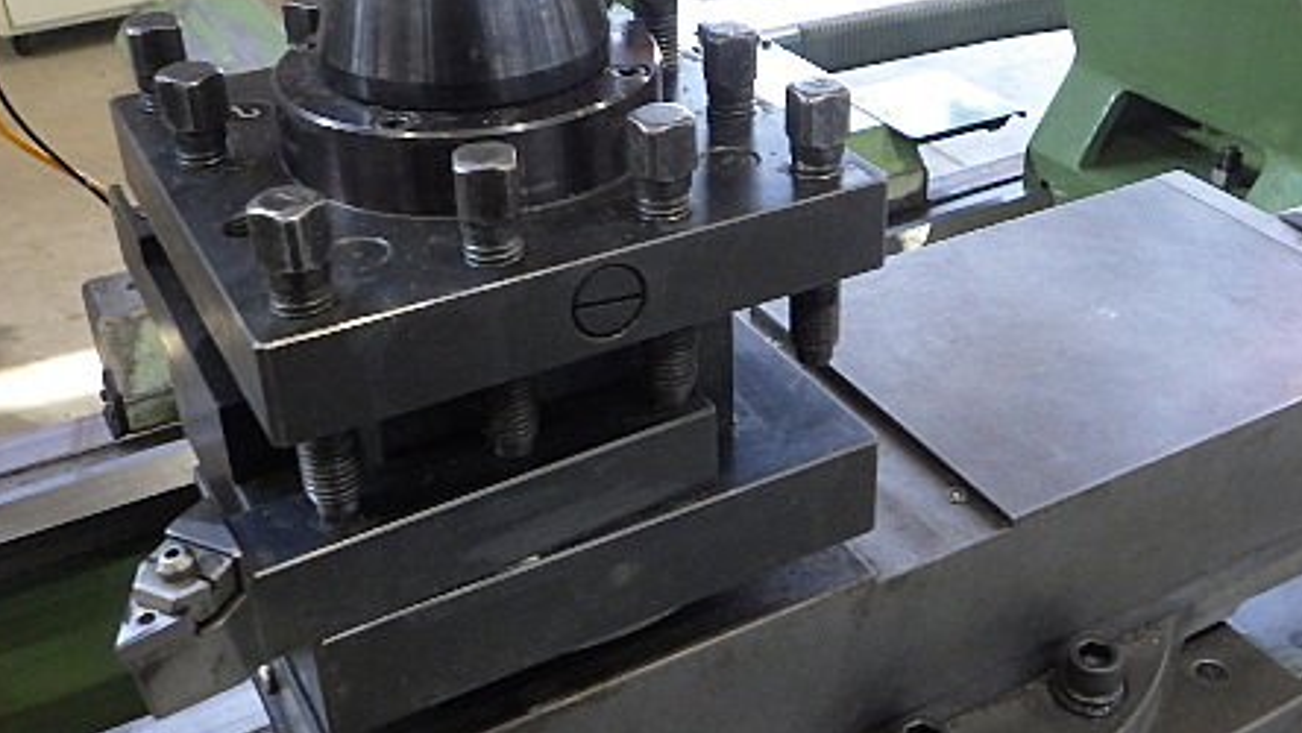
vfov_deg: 27.0
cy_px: 270
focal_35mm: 44
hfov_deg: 46.2
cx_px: 762
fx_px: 1519
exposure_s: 1/45
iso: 640
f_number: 3.5
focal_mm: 5
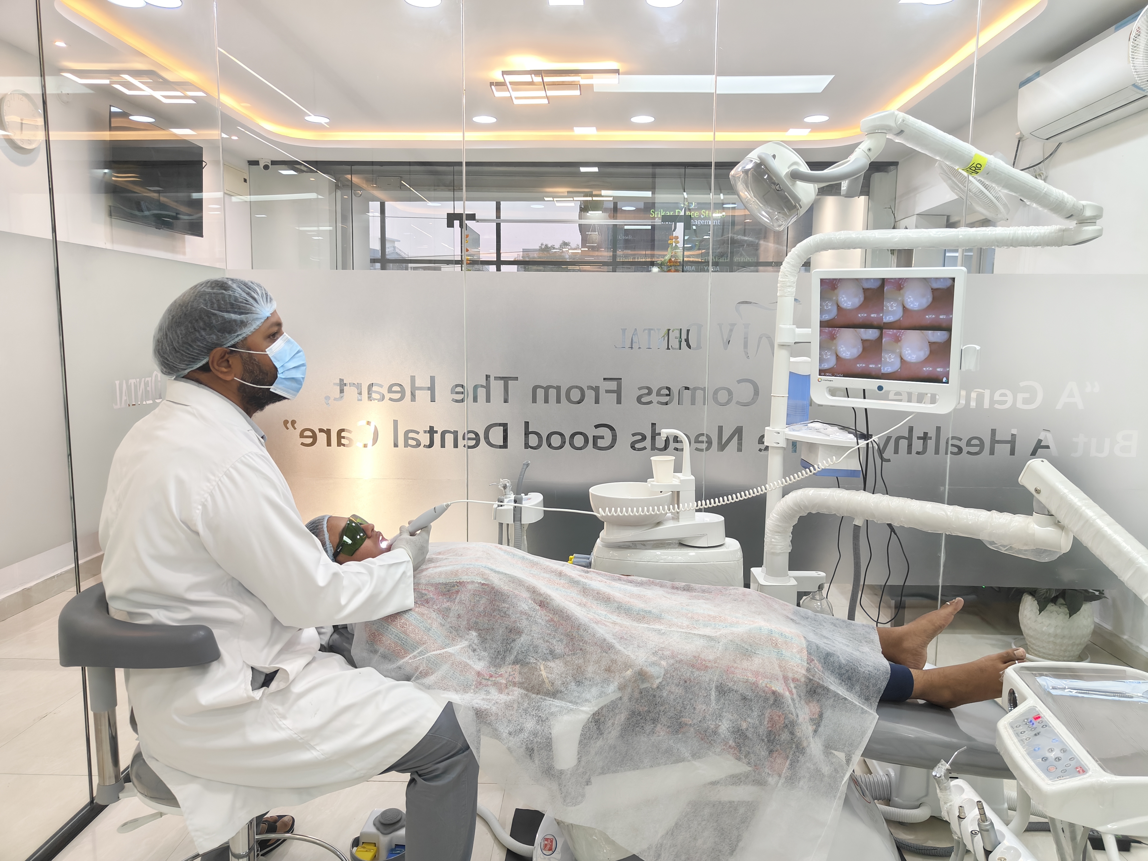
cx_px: 574
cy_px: 430
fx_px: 796
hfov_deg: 71.6
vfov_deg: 56.8
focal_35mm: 24
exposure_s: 1/100
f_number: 1.8
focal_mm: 5.59
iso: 160
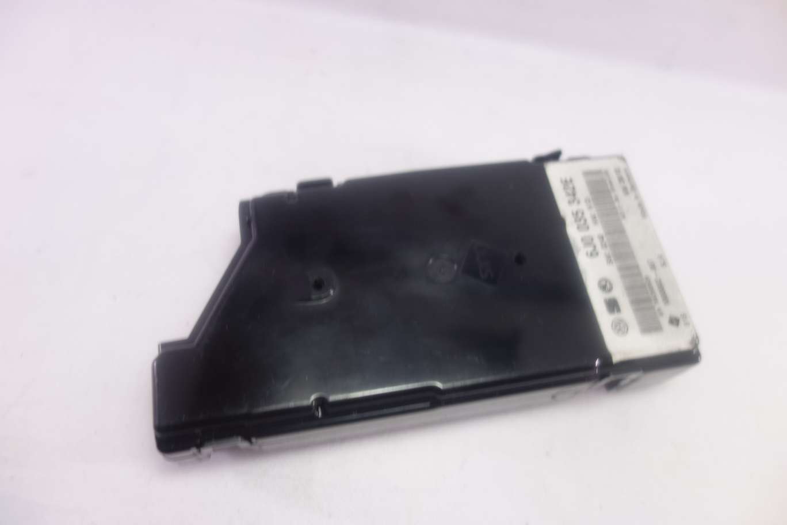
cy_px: 262
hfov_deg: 65.5
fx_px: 612
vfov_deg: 46.4
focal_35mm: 28
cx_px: 394
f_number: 1.8
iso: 125
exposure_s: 1/125
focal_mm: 10.4
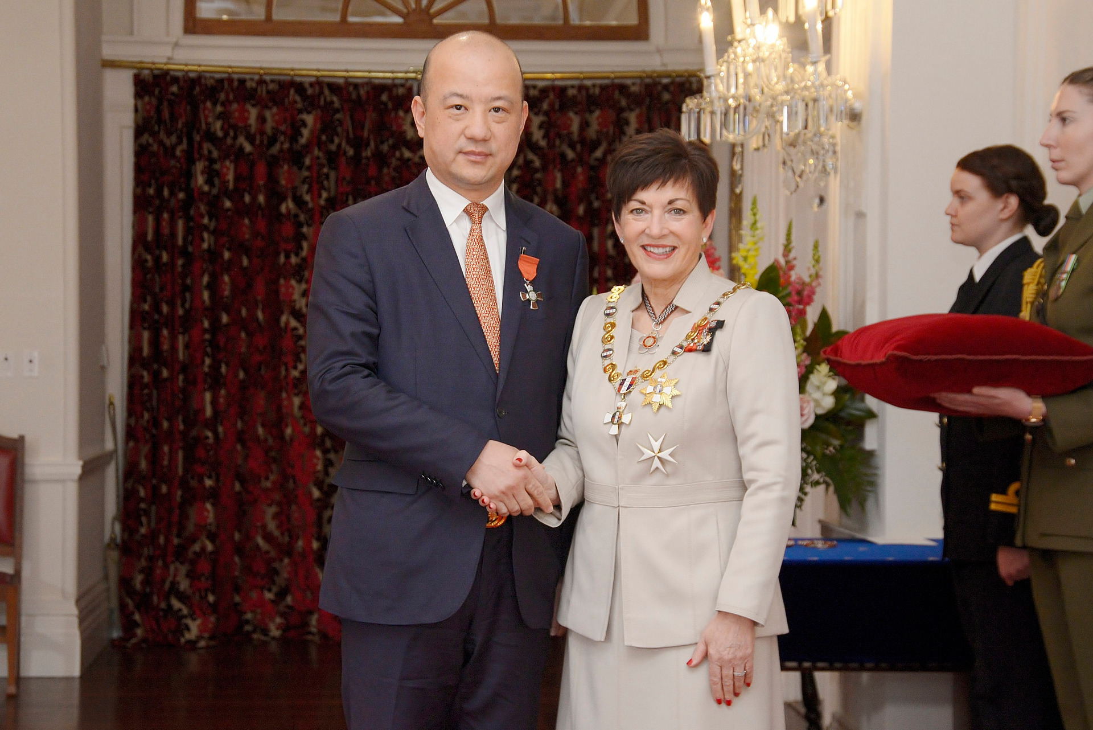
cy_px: 365
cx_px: 546
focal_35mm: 58
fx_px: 1762
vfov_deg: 23.4
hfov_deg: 34.5
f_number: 6.3
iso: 1250
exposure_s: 1/125
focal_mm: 58
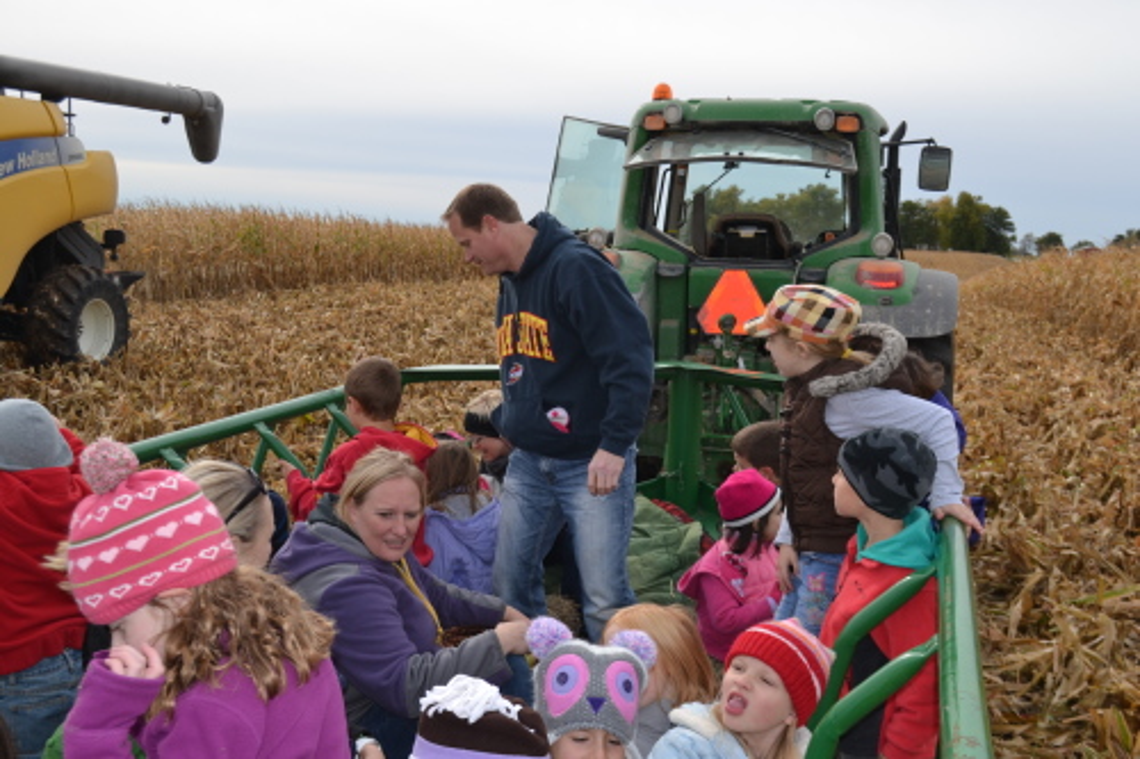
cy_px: 380
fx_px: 1235
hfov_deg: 49.6
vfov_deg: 34.2
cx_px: 570
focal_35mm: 39
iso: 100
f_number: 6.3
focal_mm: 26
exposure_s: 1/200
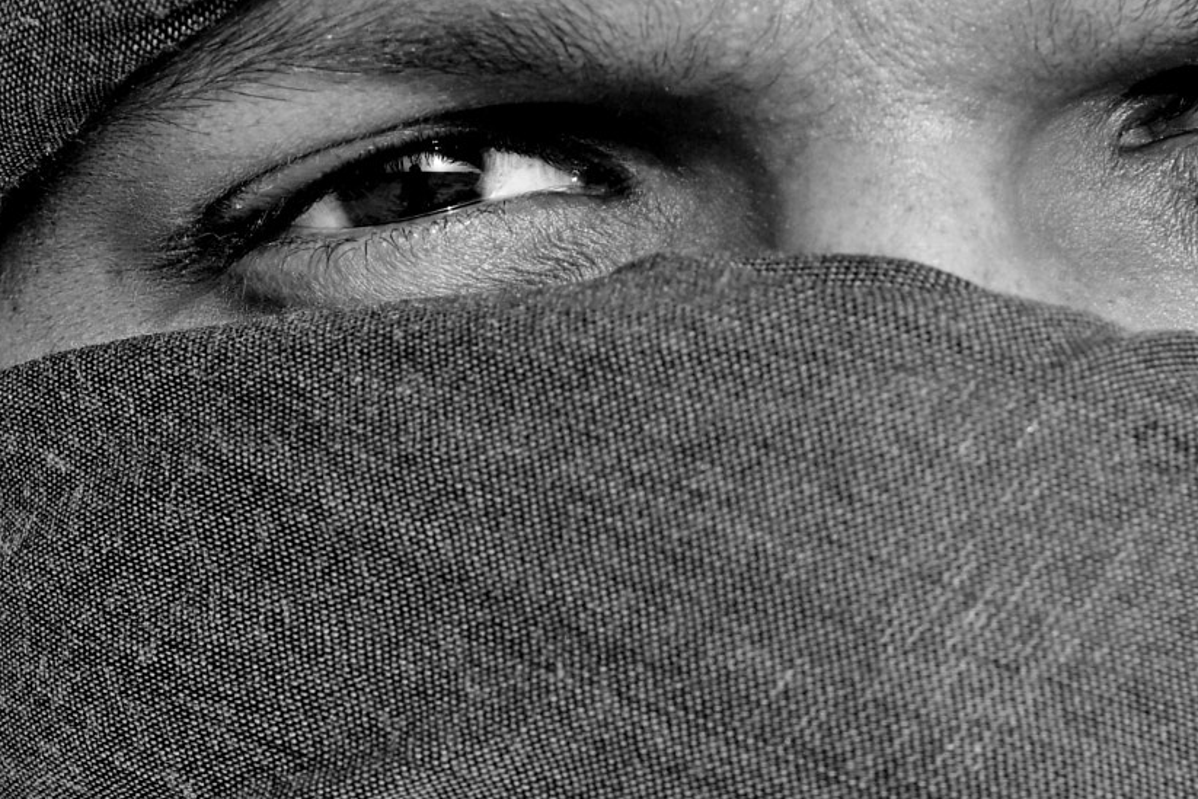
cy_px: 600
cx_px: 537
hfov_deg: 10.0
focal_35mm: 205
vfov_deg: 6.7
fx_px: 6831
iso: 100
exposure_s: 1/160
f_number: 8
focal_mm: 55
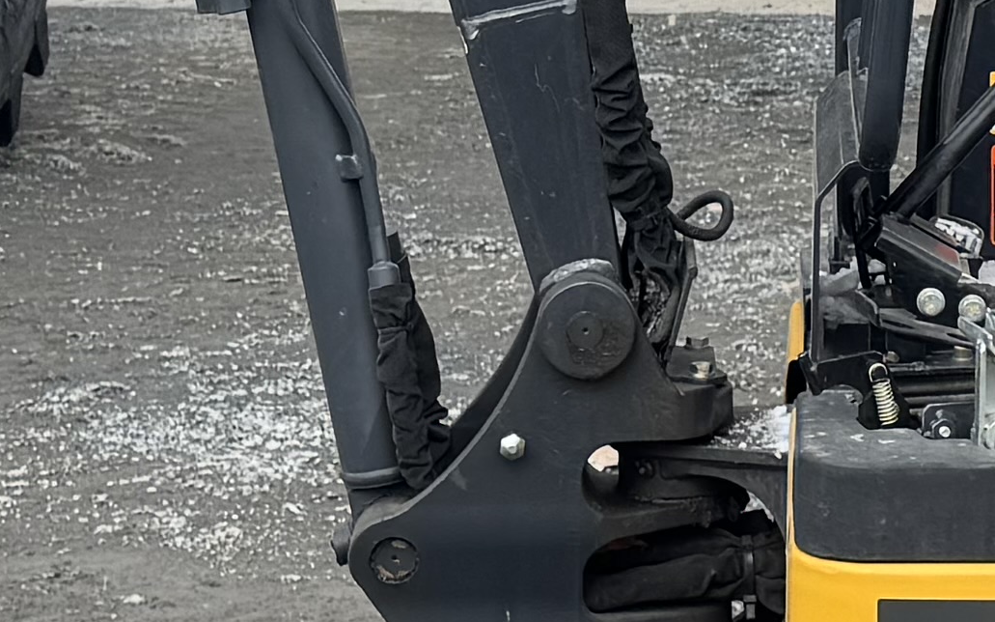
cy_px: -100
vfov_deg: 9.2
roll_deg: -0.1
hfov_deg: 14.7
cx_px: 912
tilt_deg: -3.4
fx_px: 3823
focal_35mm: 141
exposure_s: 1/1767
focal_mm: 6.76
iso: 80
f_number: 1.78
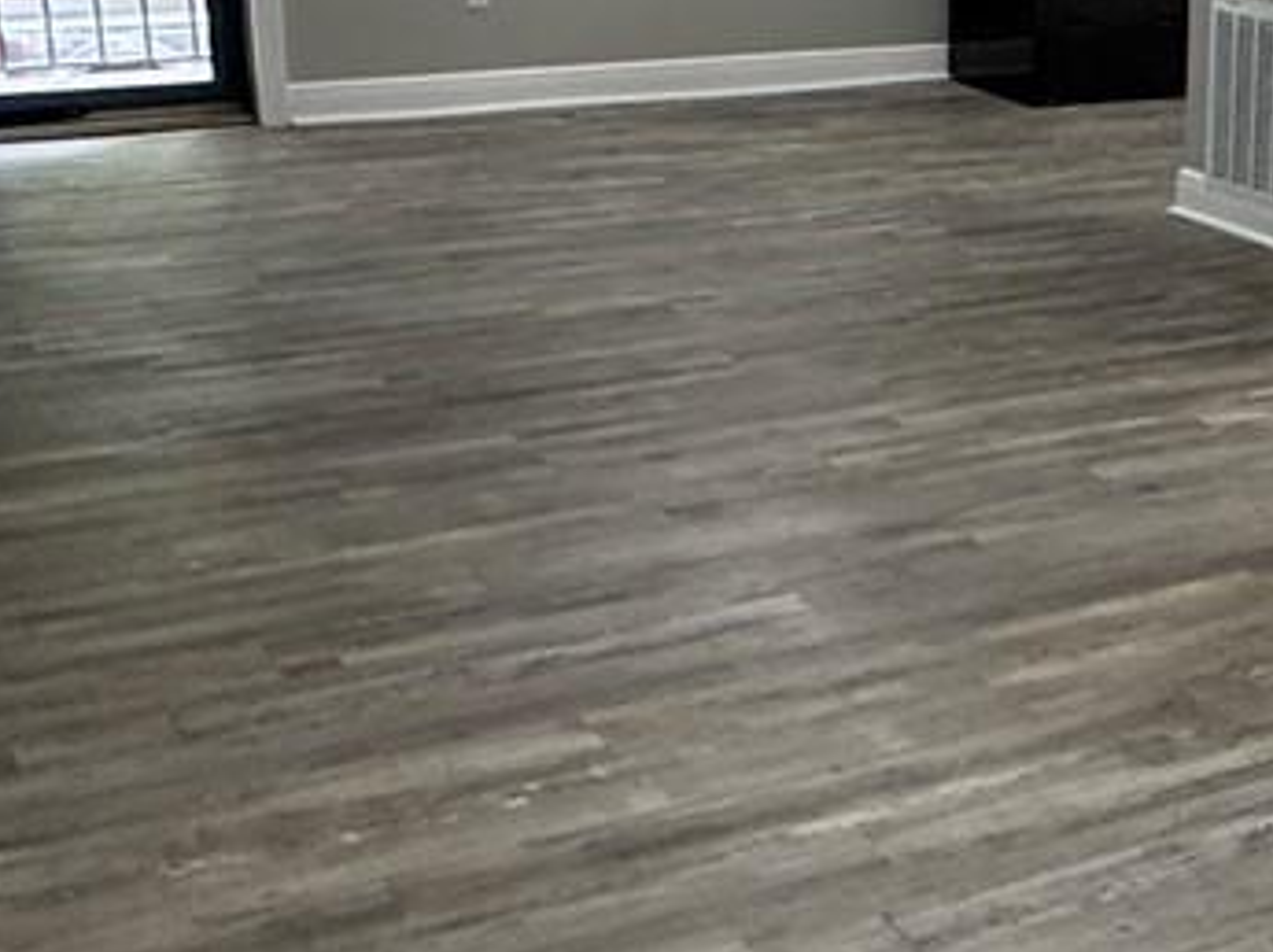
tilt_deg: -17.0
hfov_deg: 28.3
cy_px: 351
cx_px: 1225
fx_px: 2388
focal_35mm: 65
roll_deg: -2.0
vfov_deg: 22.5
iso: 250
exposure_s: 1/120
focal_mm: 2.22
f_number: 2.2
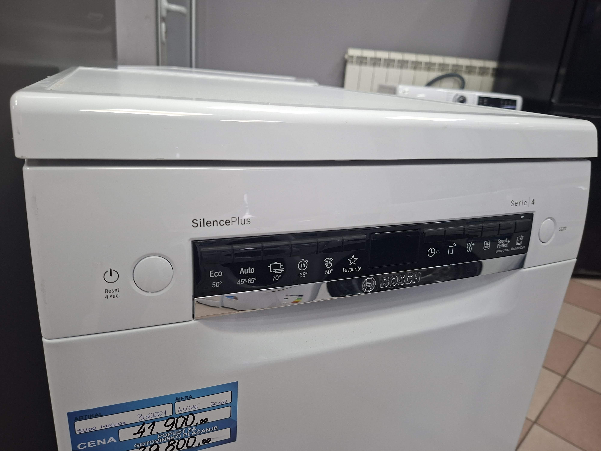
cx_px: 300
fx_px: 399
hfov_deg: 73.9
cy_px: 226
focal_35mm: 23
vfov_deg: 58.9
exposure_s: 1/50
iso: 200
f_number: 1.8
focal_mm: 5.54
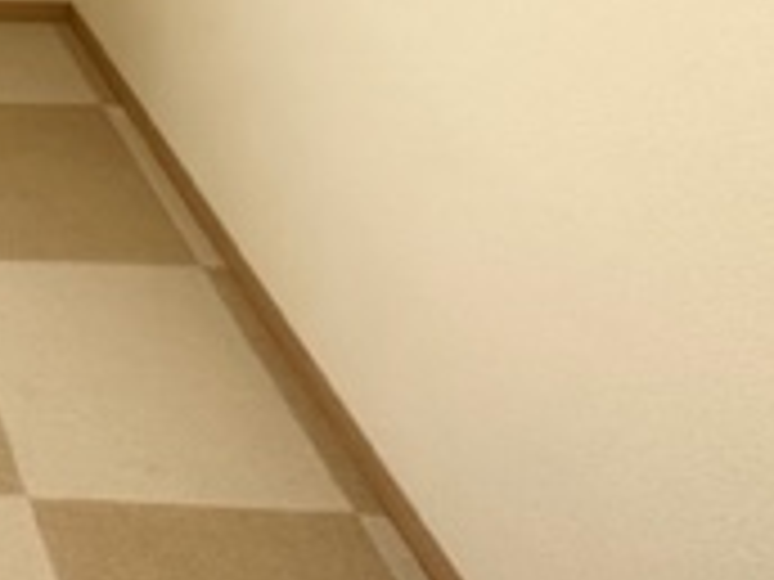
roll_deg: +2.8
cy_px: -346
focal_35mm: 52
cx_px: -504
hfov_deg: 24.3
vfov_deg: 22.0
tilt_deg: -16.2
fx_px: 1163
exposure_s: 1/100
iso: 200
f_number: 2.2
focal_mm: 2.22
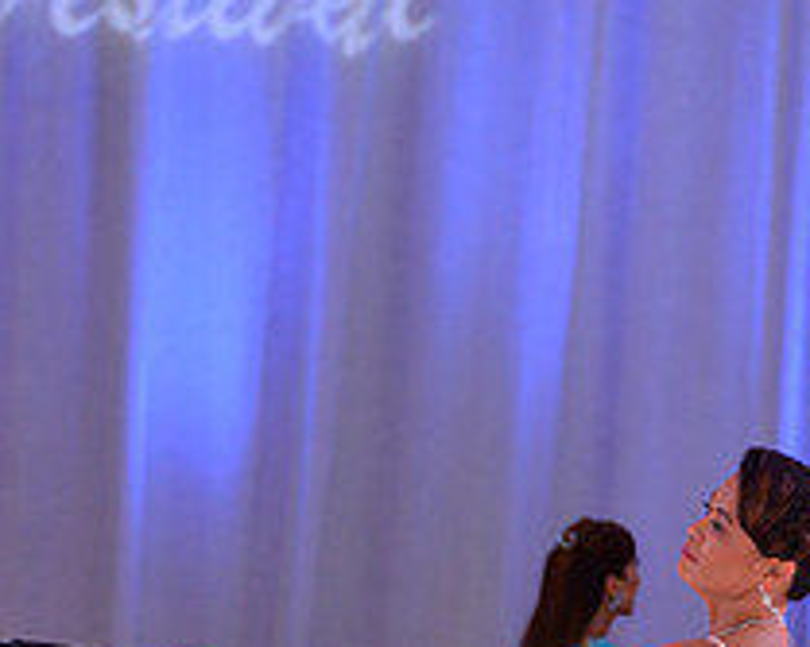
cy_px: 926
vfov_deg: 3.0
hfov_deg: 3.7
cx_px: 374
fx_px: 12484
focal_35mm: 521
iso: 1600
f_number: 4.5
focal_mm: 200
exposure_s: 1/250
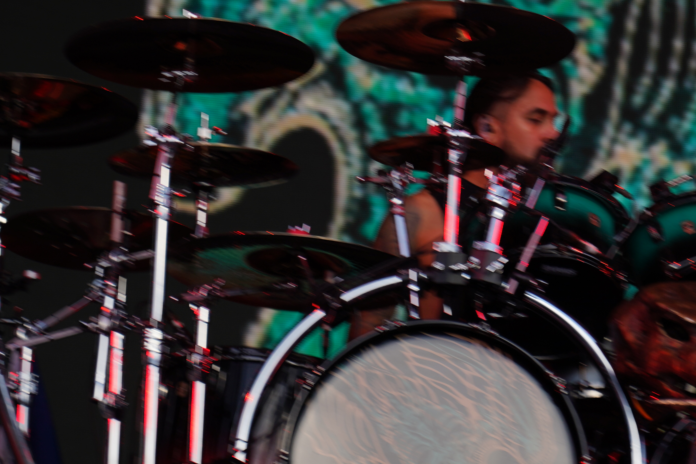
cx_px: 574
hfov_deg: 8.9
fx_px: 4466
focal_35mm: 231
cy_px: 248
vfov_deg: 5.9
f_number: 4
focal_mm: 105
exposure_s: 1/125
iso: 100
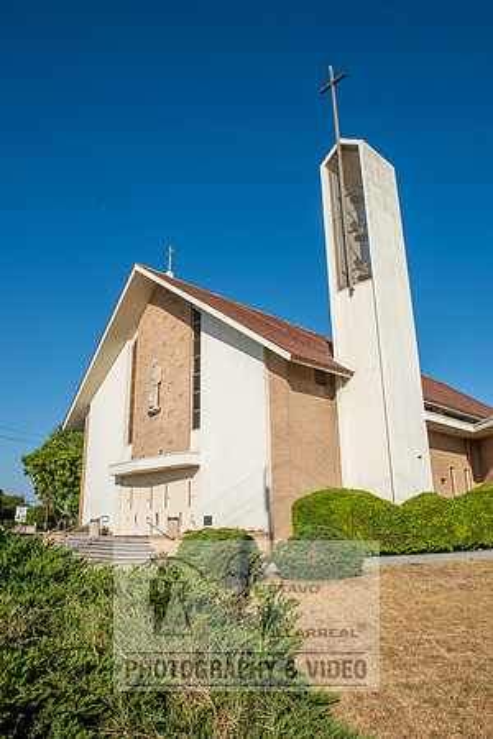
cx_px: 246
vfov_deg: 73.7
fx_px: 493
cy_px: 370
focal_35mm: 24
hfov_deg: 53.1
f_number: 13
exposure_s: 1/250
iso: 200
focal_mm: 24
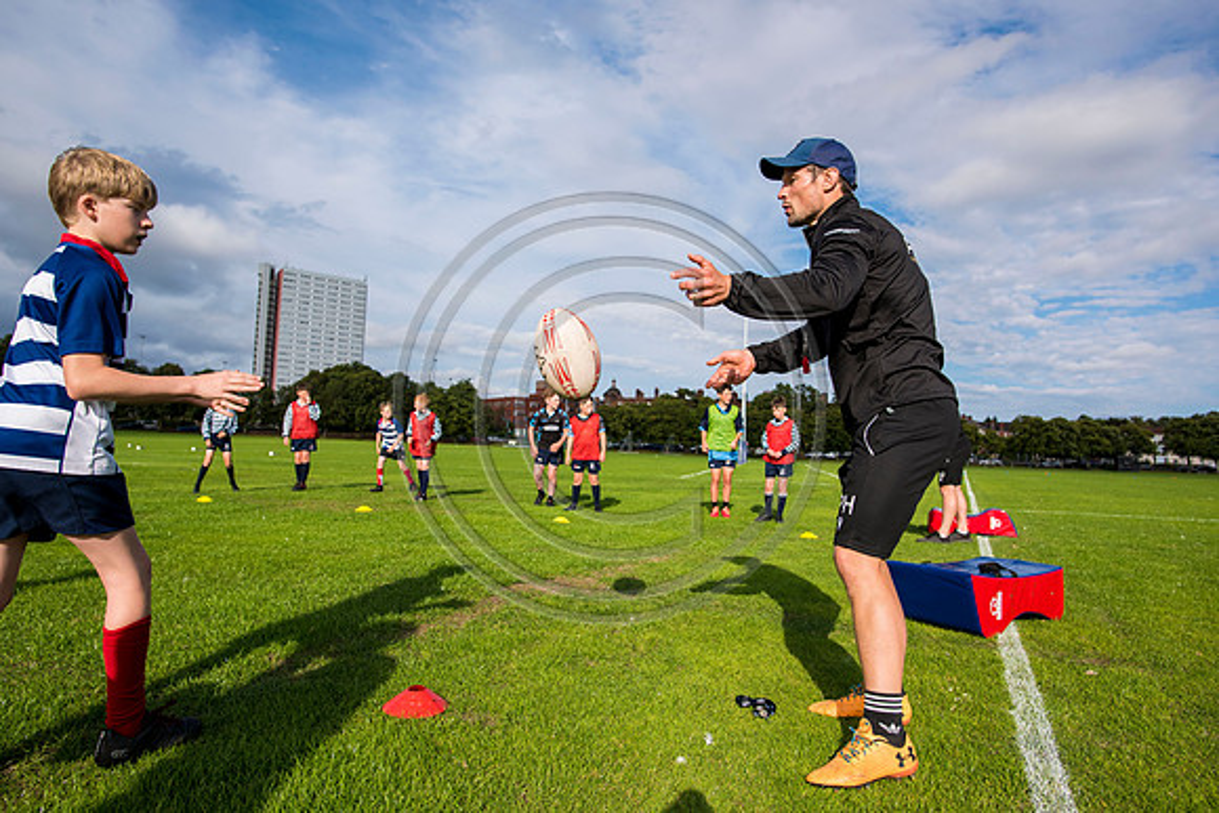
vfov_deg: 62.0
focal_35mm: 20
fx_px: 677
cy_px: 406
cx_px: 610
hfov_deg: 84.0
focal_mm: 20
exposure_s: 1/2000
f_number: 4
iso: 250
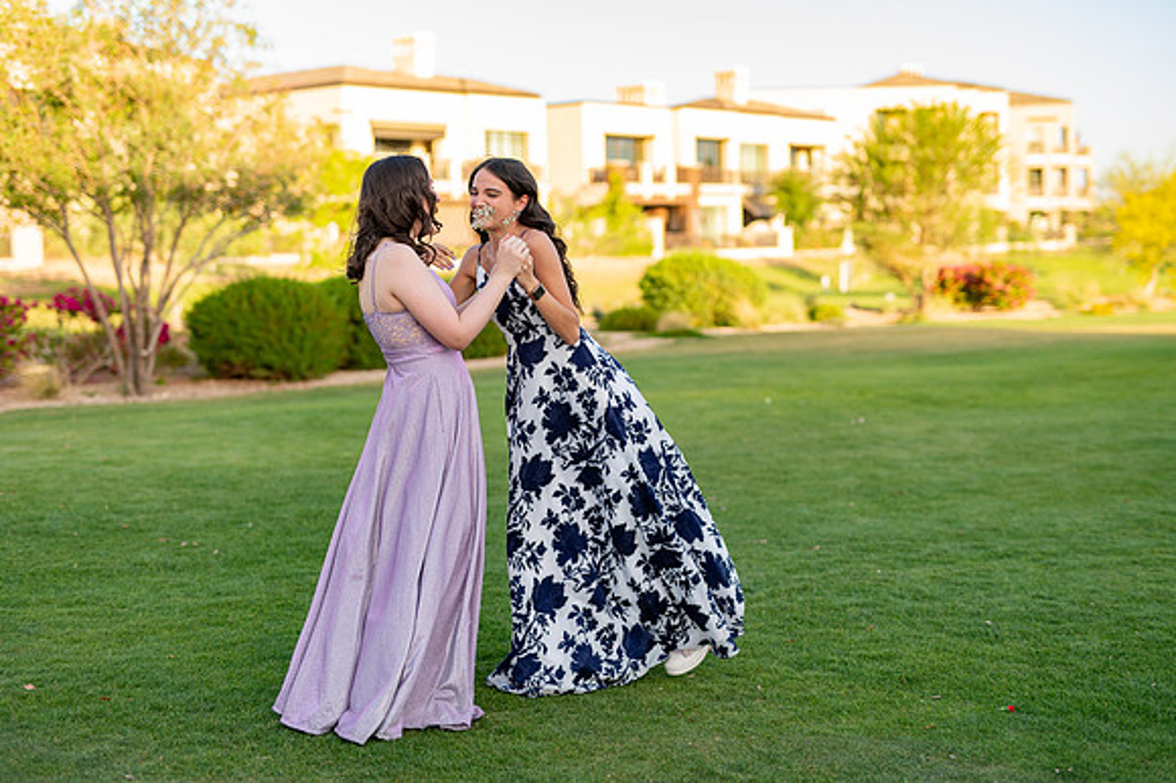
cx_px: 588
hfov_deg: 39.6
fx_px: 1632
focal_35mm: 50
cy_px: 392
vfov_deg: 27.0
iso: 100
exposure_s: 1/640
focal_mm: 50
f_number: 2
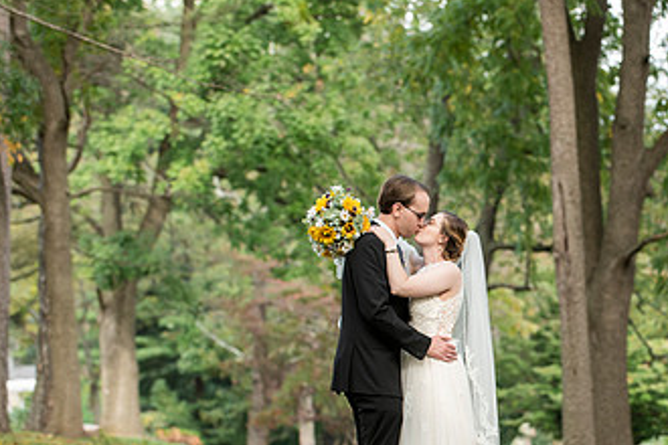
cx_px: 573
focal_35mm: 198
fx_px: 3674
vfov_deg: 6.9
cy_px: 302
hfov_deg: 10.3
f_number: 4
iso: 400
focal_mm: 110
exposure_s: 1/400
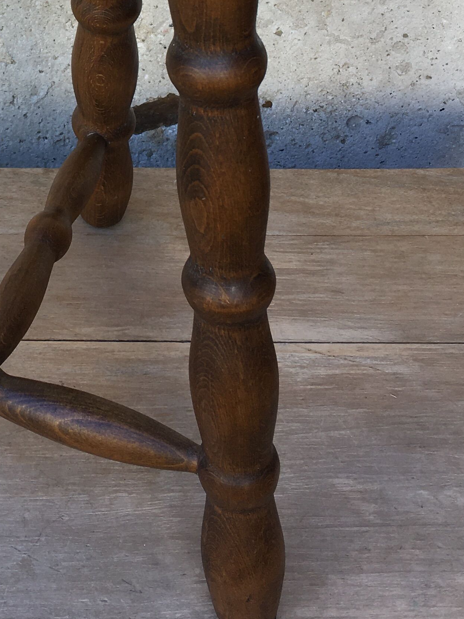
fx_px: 1251
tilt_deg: -32.5
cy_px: -1
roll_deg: -0.5
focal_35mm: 70
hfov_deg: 20.4
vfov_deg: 26.3
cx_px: 4
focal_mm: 4.15
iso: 25
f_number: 2.2
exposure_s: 1/100
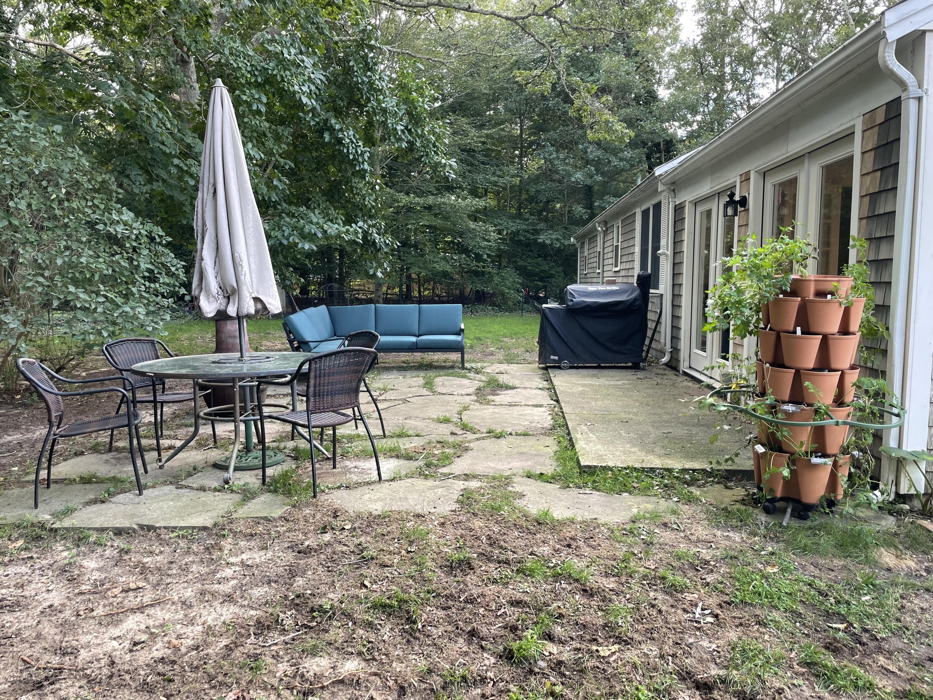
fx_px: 701
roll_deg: -0.2
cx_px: 466
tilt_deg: -4.8
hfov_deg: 67.3
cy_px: 350
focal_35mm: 26
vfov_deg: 53.1
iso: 64
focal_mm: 4.2
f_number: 1.6
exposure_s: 1/121
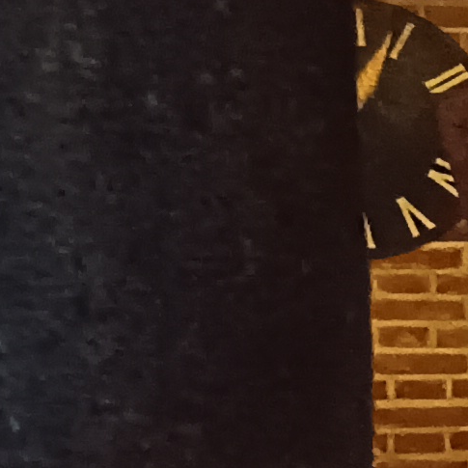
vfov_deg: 9.9
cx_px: 1849
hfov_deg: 7.3
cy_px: 489
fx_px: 2677
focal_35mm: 175
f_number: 1.7
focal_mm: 5.24
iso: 10609
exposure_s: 1/14.3
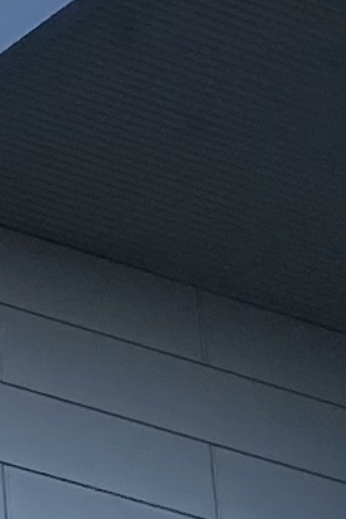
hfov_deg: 4.7
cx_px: -1073
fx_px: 3809
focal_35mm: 264
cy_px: 896
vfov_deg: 7.6
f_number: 1.8
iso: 32
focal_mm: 4.25
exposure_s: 1/1082
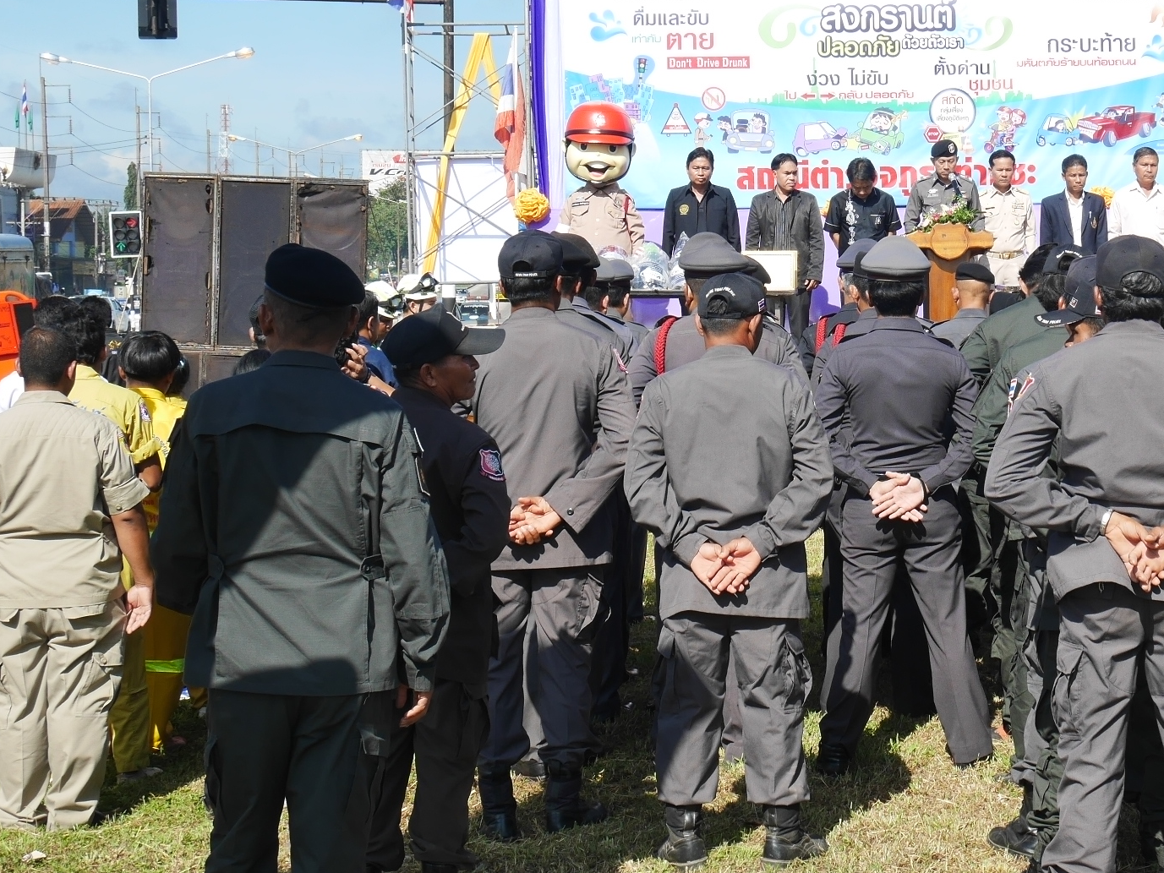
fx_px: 2220
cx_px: 877
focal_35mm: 66
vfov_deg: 22.2
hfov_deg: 28.9
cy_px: 303
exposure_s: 1/400
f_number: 9
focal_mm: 20
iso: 200
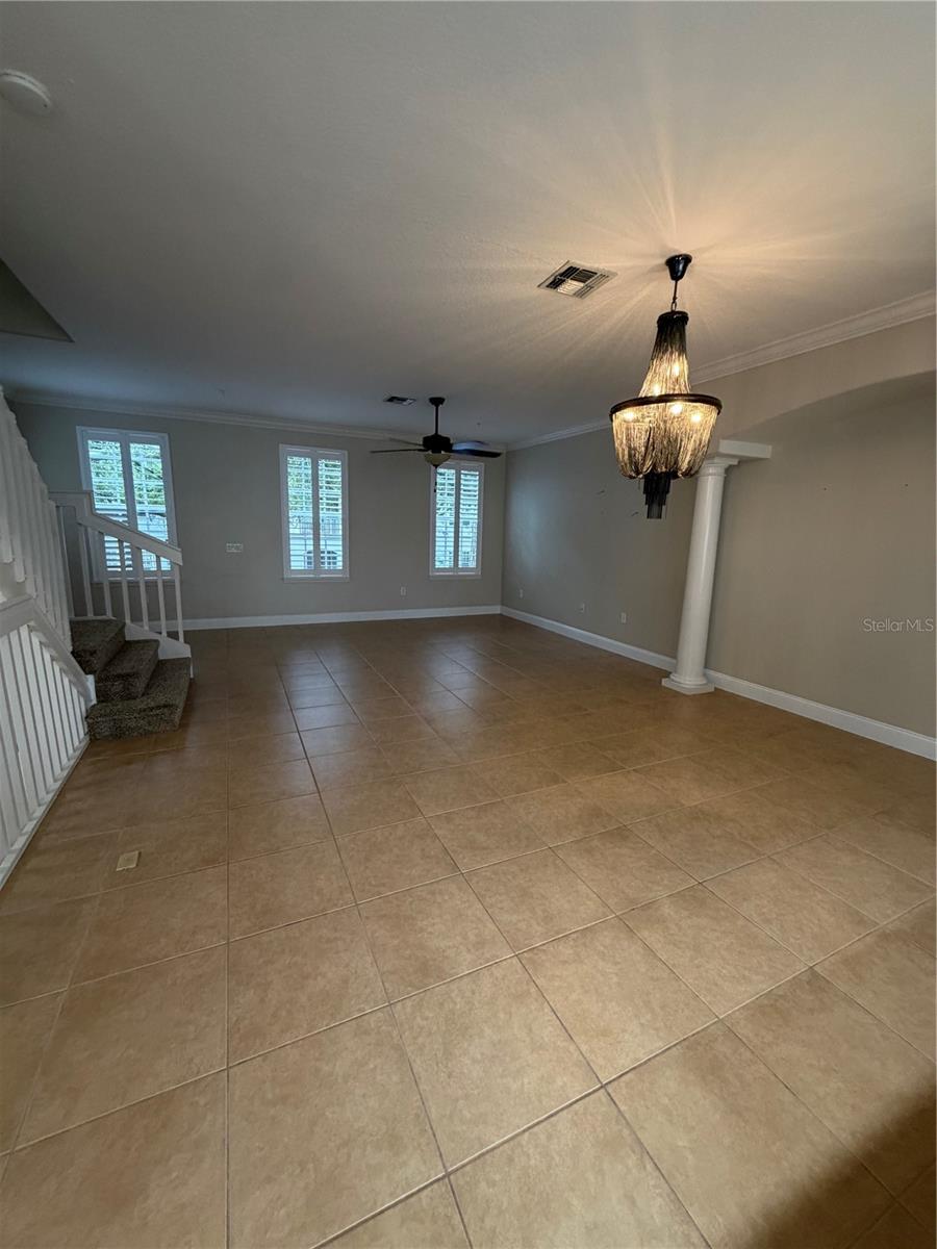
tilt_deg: -11.0
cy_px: 624
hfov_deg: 85.7
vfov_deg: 102.1
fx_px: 505
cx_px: 468
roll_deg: -0.5
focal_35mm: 14
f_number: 2.2
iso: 400
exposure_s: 1/60
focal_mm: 2.22
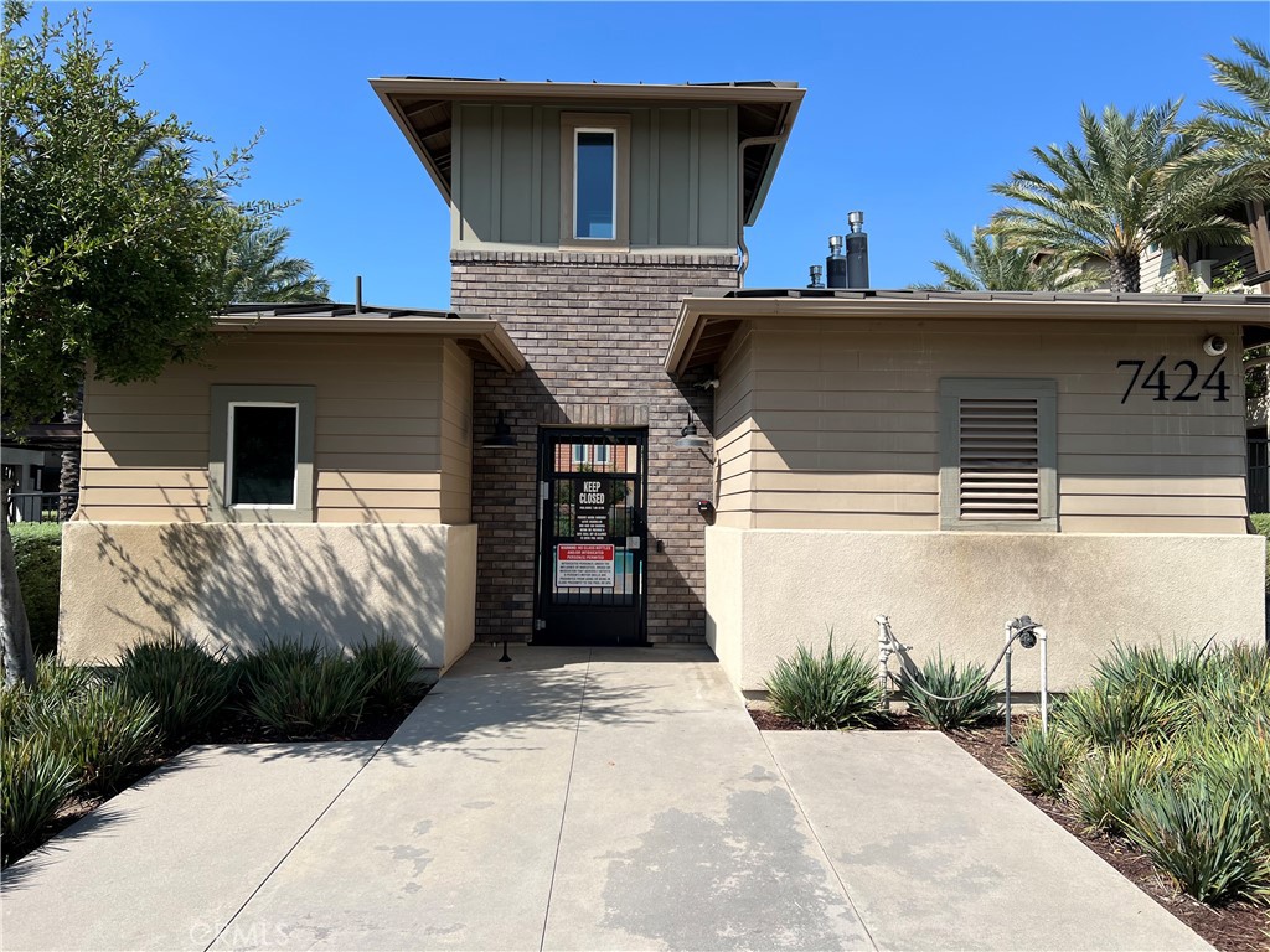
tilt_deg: +2.2
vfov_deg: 53.1
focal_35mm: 26
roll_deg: -0.3
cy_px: 476
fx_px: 954
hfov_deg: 67.3
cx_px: 635
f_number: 1.5
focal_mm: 5.7
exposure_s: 1/4115
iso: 50
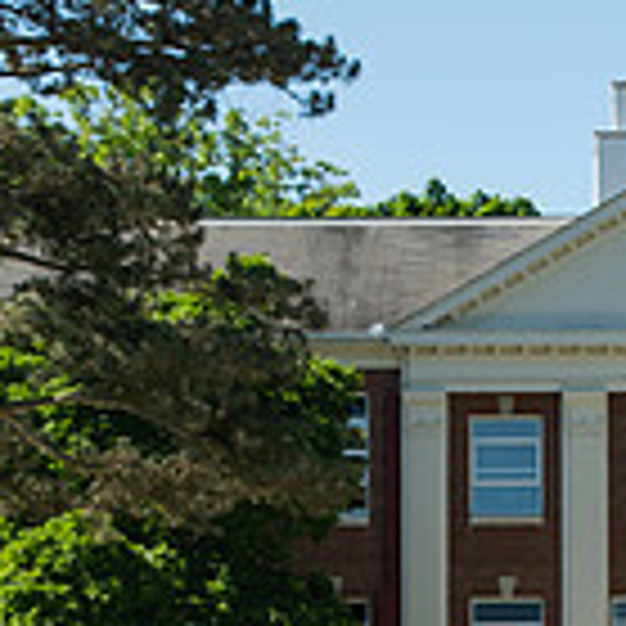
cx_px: 707
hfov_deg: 6.5
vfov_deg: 6.5
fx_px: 5442
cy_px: 727
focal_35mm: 266
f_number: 5
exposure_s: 1/500
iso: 100
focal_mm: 75
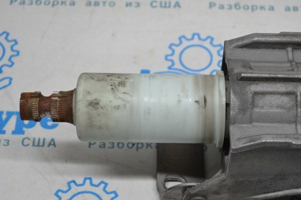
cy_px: 104
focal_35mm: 92
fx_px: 768
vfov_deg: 14.8
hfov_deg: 22.1
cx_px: 179
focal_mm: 50
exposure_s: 1/80
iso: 400
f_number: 5.6
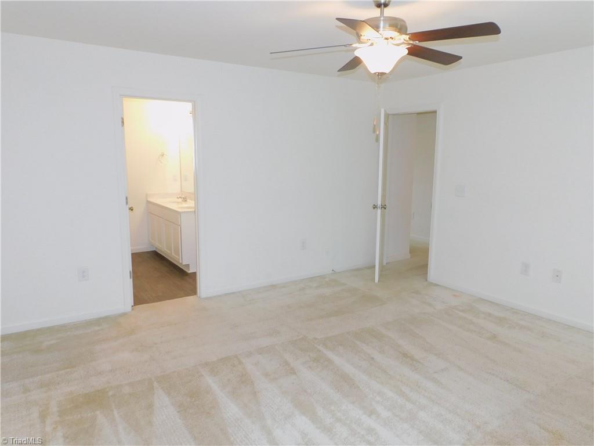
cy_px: 223
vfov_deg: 56.8
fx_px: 412
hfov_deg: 71.6
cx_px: 297
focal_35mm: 24
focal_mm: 4.3
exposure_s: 1/30
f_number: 3.3
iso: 200
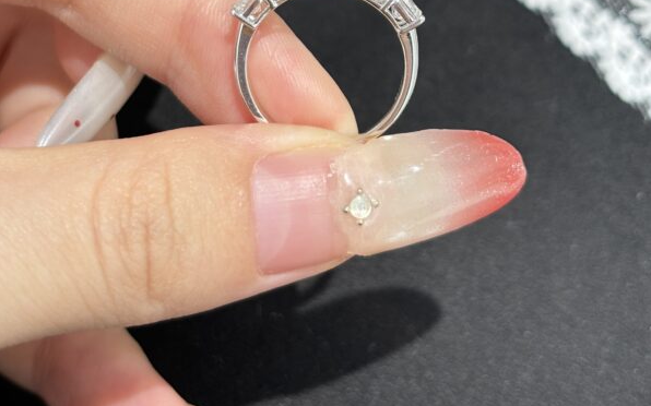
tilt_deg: -59.6
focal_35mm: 74
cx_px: 326
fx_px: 1312
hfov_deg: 27.9
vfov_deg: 17.1
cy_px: -27
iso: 32
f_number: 1.6
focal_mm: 5.96
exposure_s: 1/50
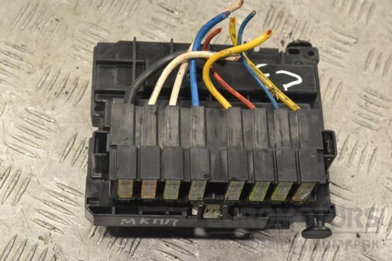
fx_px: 784
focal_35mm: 72
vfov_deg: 18.9
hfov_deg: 28.1
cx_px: 196
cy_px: 130
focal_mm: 48
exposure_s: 1/320
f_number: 9
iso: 3200
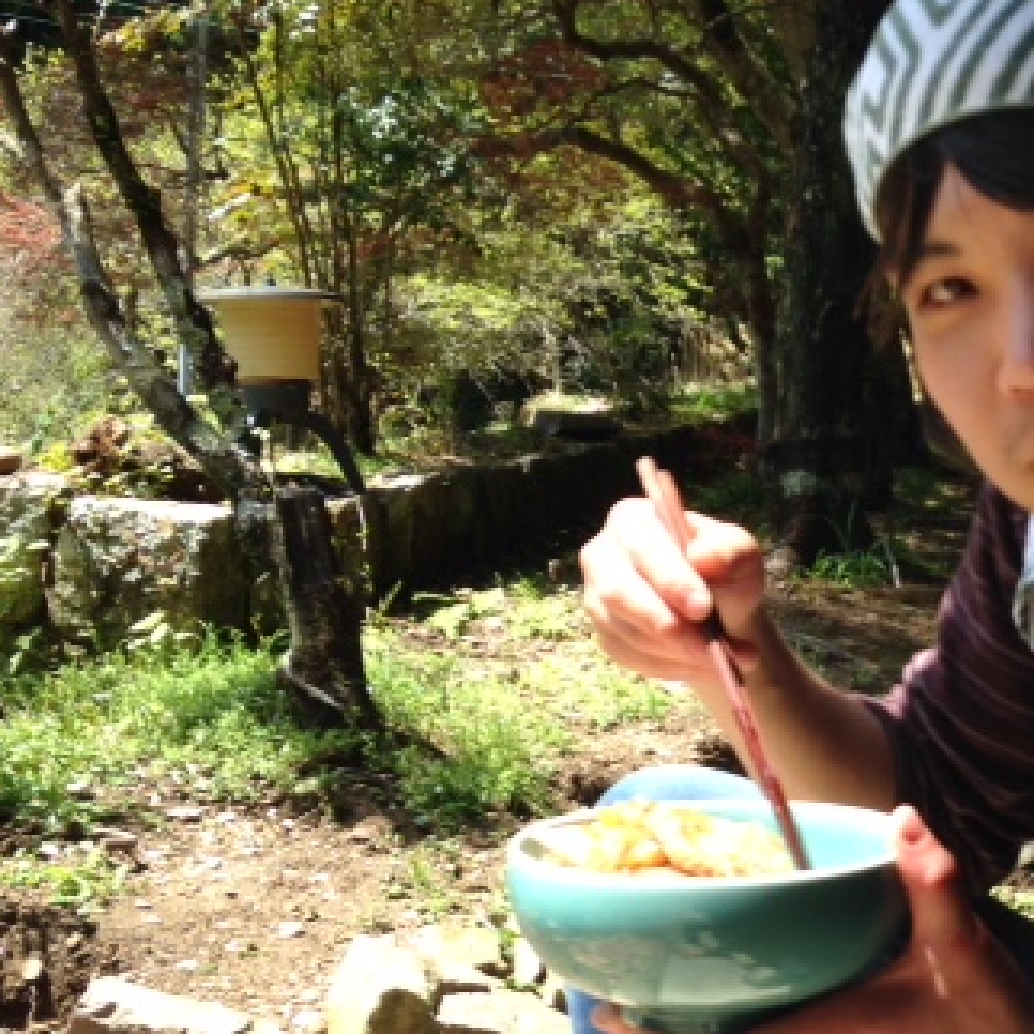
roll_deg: -6.2
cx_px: 957
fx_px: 1960
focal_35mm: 58
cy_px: 700
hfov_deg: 28.3
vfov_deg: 29.3
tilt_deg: -10.2
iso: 50
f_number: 2.4
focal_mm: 4.12
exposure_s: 1/452
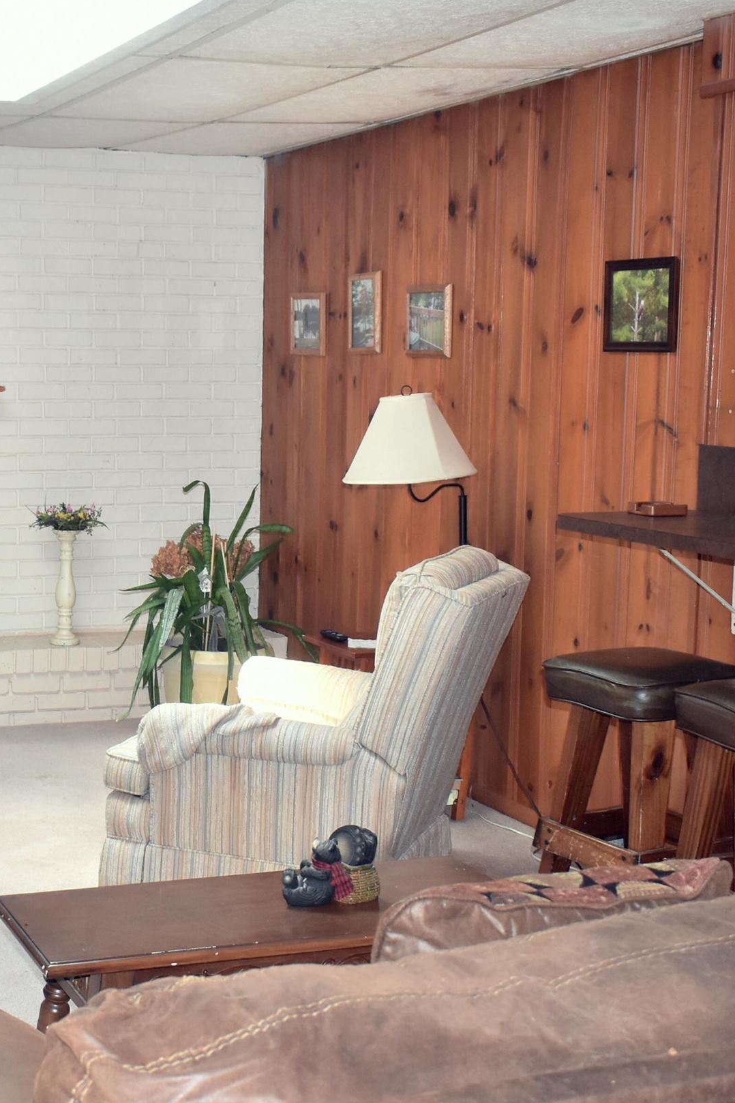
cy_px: 575
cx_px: 95
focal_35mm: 57
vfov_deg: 35.0
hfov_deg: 23.3
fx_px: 1745
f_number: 4
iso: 800
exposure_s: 1/60
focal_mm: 20
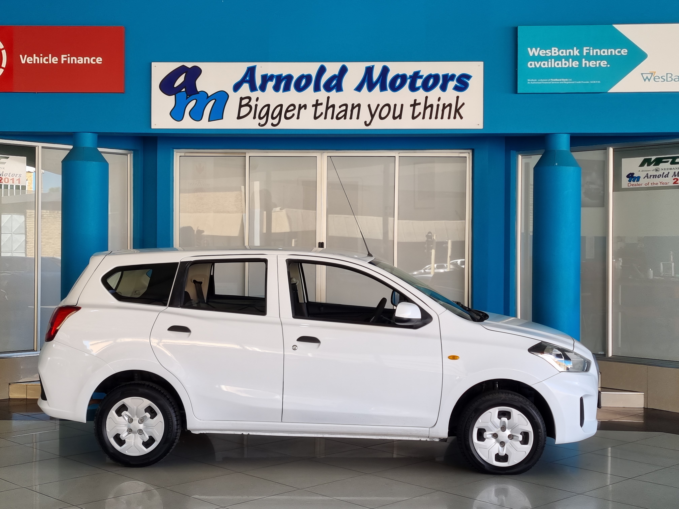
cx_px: 340
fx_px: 510
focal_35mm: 26
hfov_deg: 67.3
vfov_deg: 53.1
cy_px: 254
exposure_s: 1/144
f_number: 1.8
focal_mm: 5.4
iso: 50
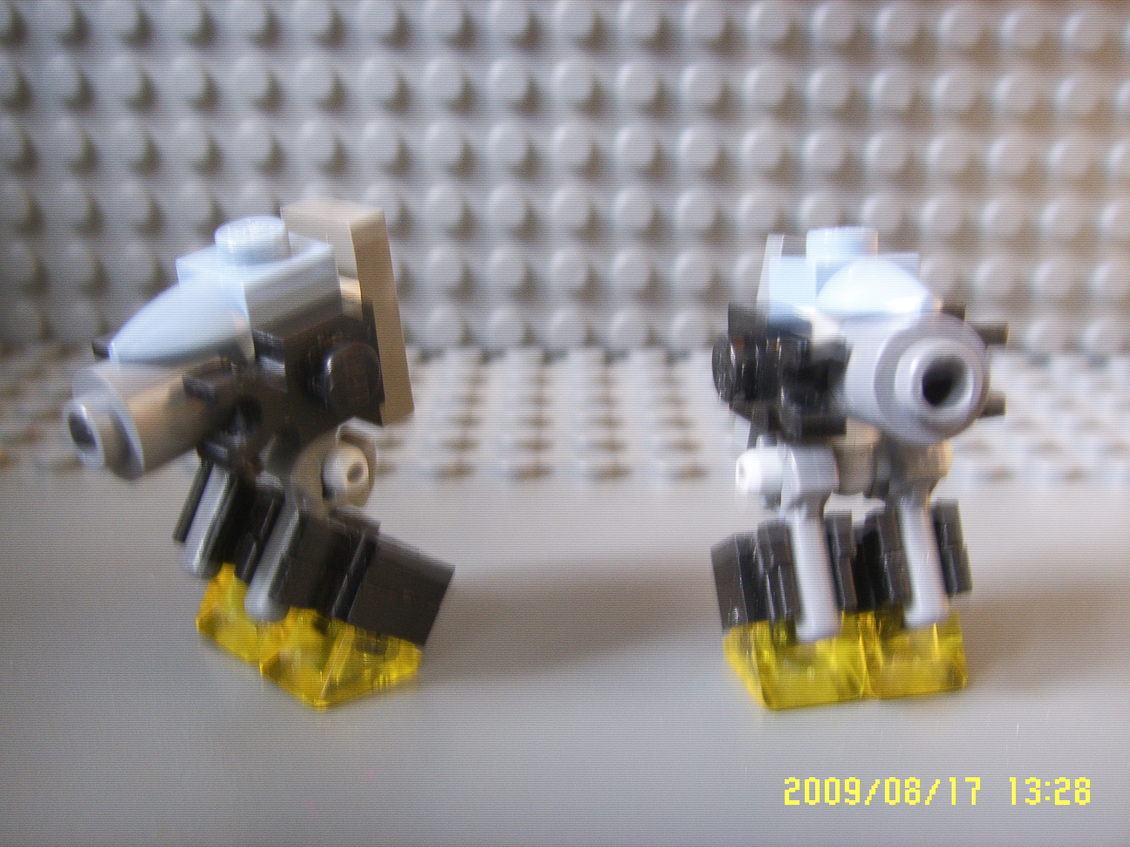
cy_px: 424
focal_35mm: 39
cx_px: 565
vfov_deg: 36.8
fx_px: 1273
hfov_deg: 47.9
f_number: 3.5
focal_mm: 6.6
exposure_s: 1/2
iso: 63
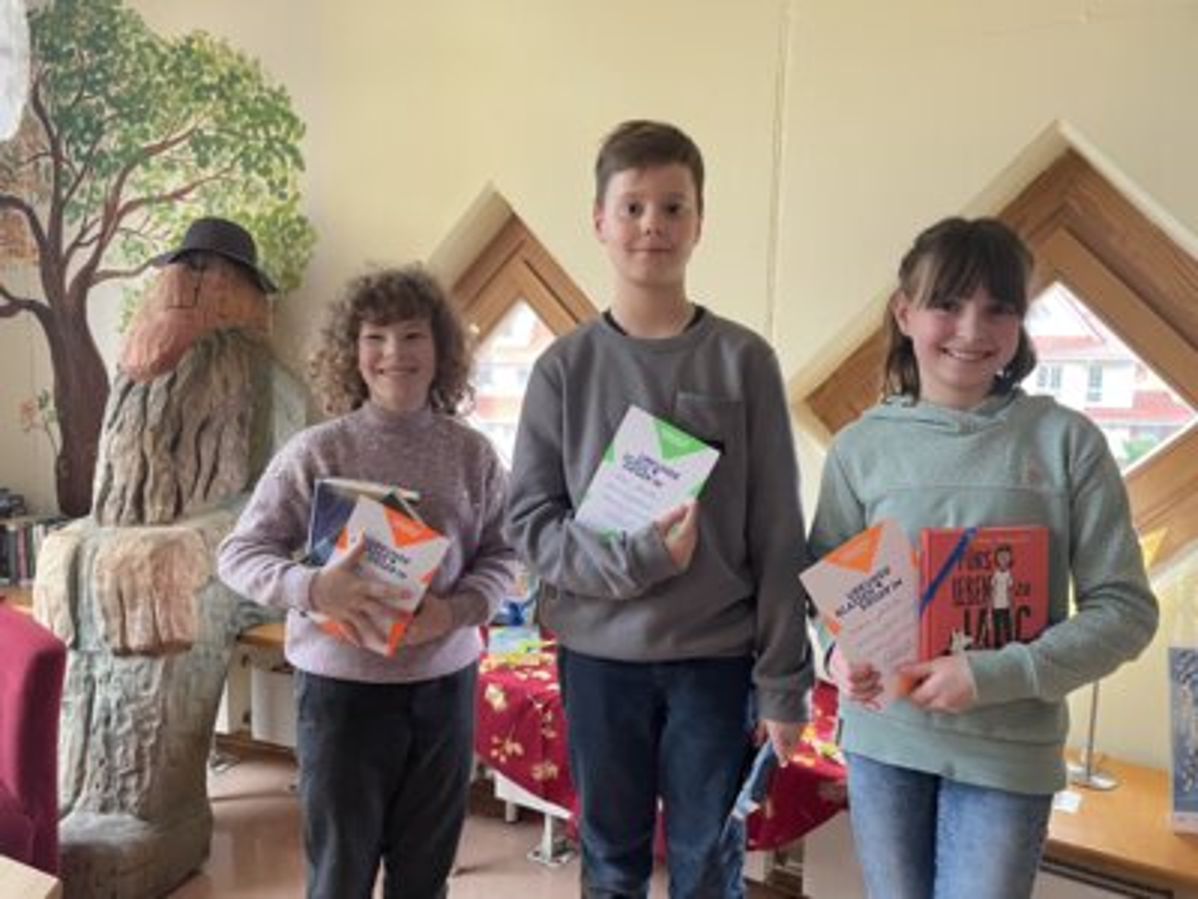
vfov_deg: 53.1
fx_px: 900
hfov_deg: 67.3
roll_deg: -1.5
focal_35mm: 26
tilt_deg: -7.0
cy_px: 450
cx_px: 599
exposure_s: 1/50
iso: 250
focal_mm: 4.2
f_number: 1.6
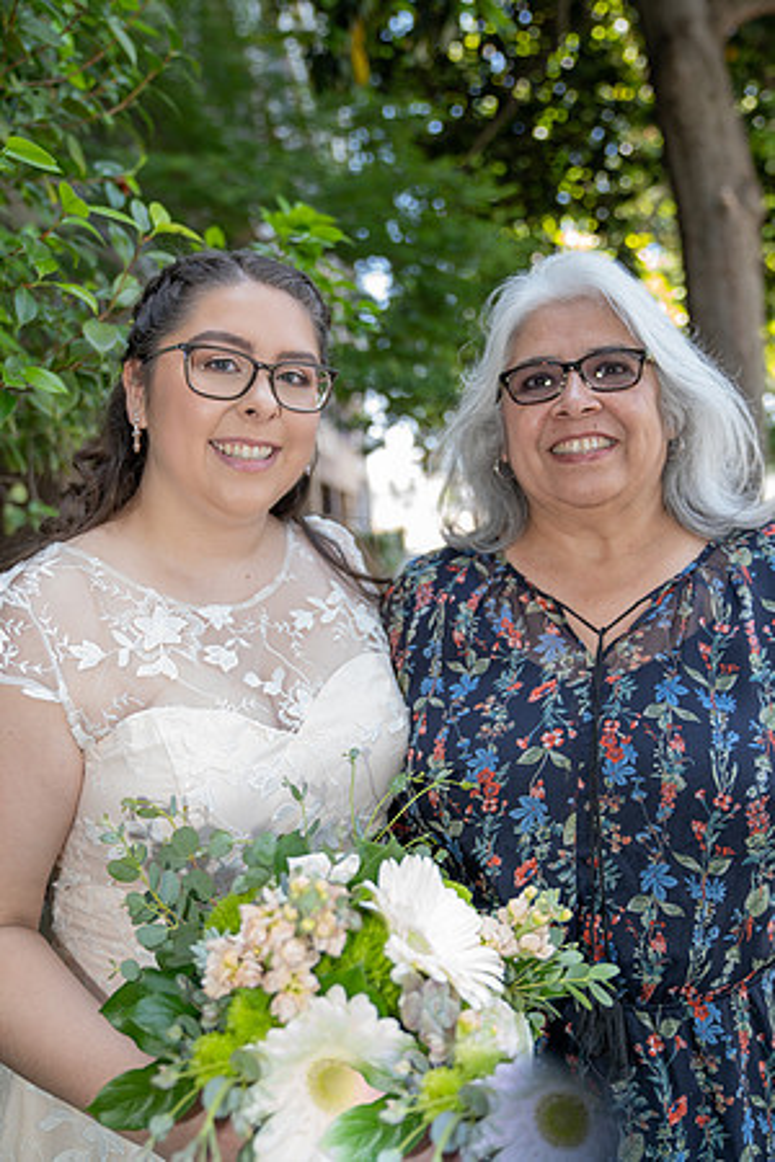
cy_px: 581
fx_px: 1001
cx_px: 388
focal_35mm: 31
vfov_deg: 60.3
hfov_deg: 42.3
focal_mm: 31
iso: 500
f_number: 2.8
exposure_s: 1/250
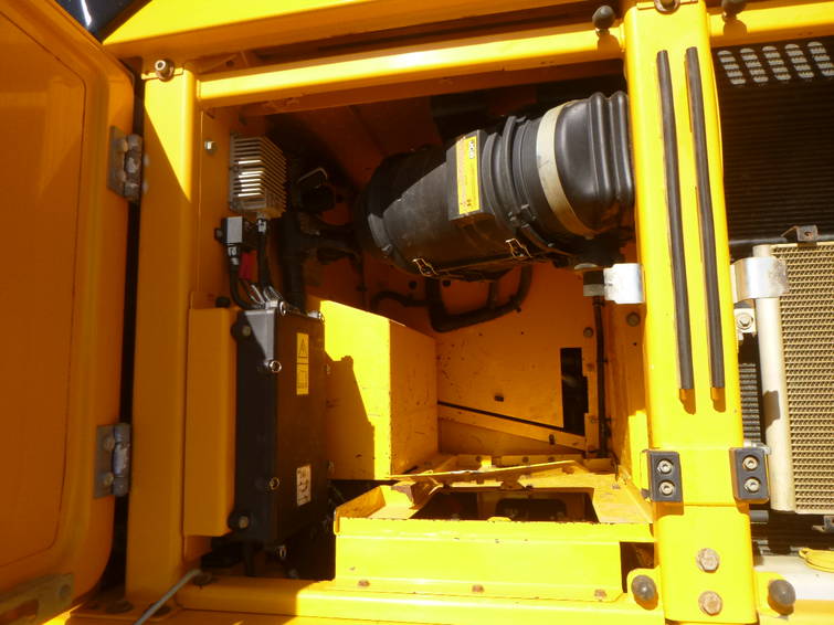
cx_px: 417
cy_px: 312
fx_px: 602
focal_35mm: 25
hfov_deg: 69.4
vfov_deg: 54.9
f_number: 3.9
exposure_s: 1/400
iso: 100
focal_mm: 4.5
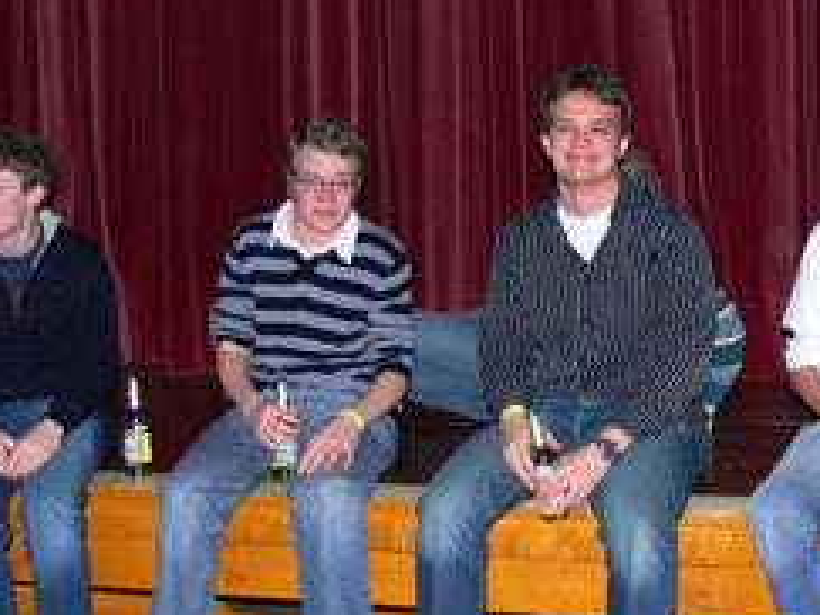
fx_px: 1610
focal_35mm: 68
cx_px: 624
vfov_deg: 21.6
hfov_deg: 28.1
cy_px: 338
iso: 160
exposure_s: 1/30
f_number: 2.8
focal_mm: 7.4
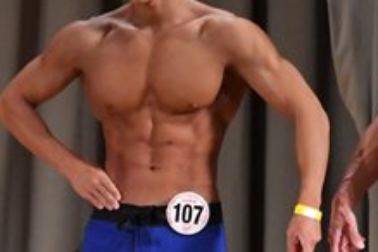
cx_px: -205
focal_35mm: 796
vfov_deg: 1.7
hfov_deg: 2.6
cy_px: 217
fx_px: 8357
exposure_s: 1/400
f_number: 5.6
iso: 4000
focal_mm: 150
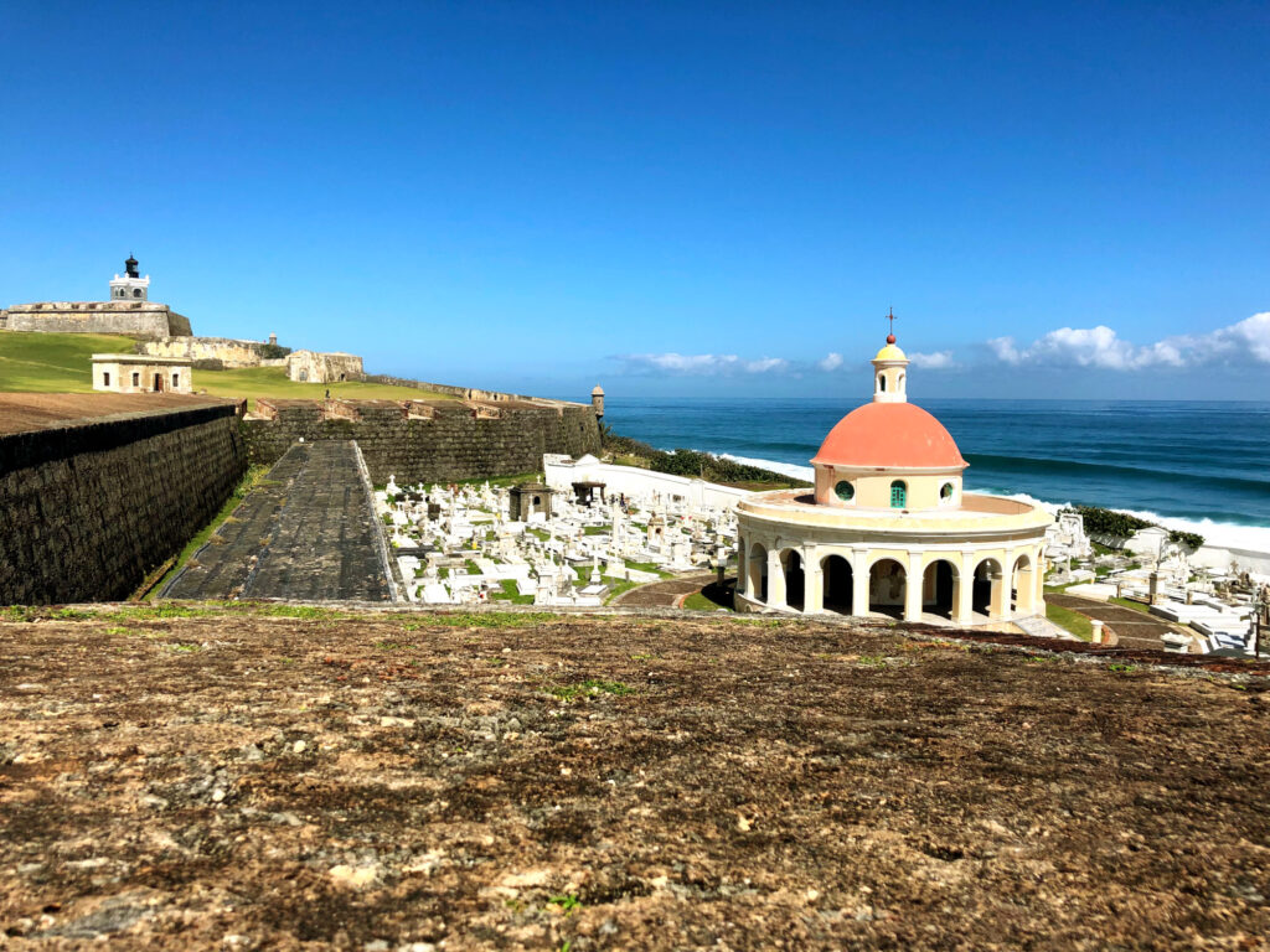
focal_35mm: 29
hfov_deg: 61.7
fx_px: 1064
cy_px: 476
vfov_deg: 48.2
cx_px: 635
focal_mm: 3.99
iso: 20
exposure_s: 1/4000
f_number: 1.8
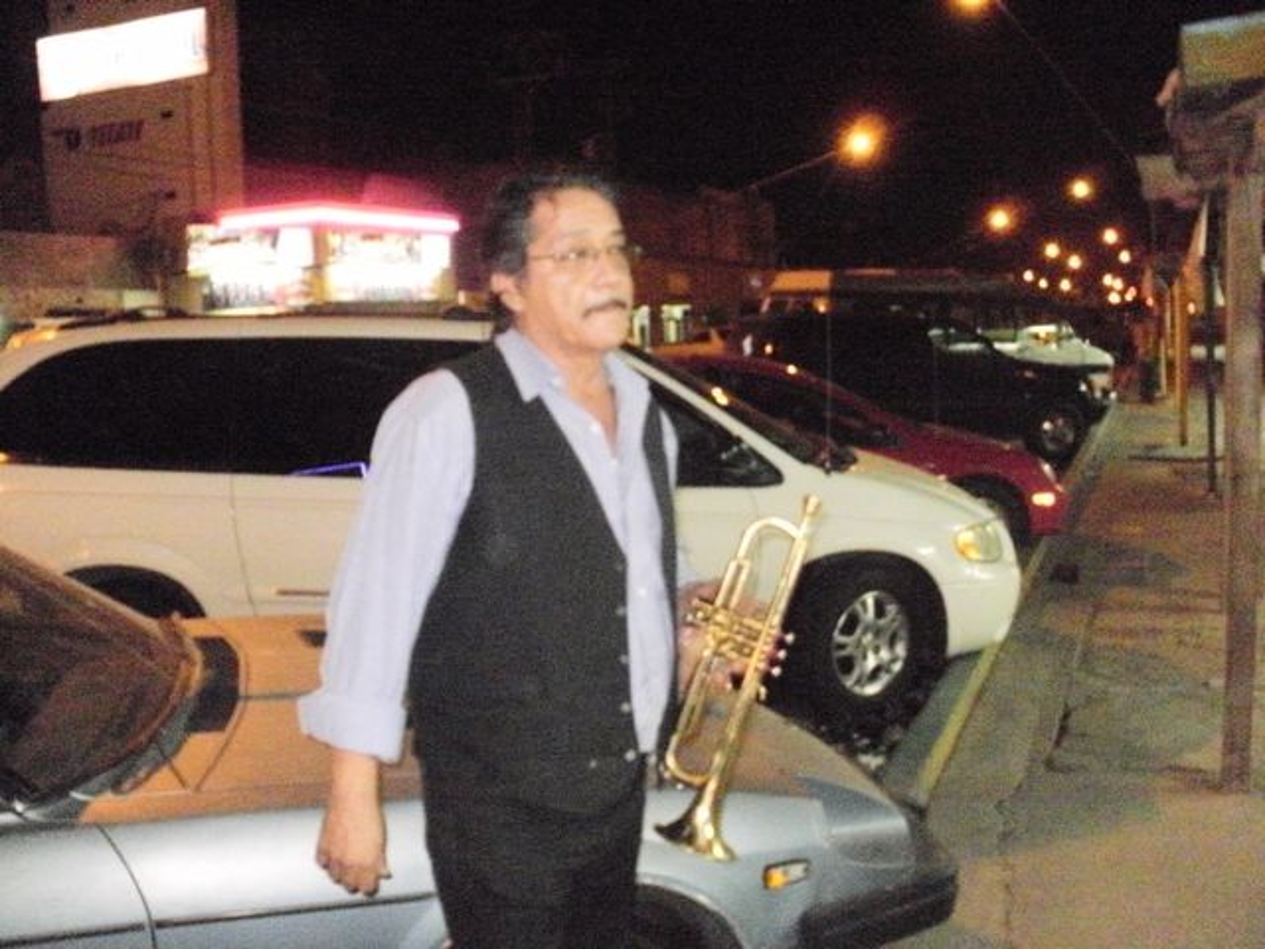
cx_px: 632
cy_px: 474
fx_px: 1316
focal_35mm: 36
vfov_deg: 39.7
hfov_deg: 51.4
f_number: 3.5
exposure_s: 1/30
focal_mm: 6.3
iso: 1600
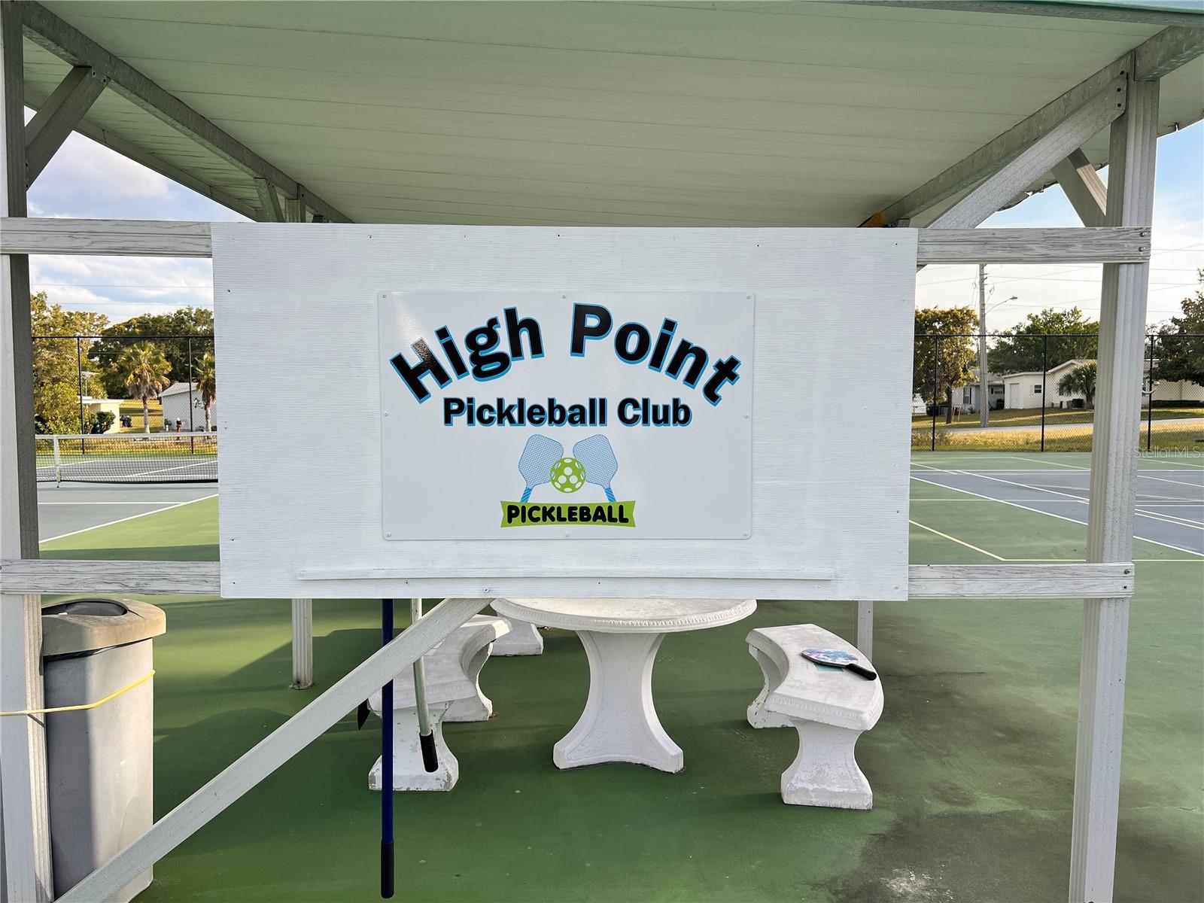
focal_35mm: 26
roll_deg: -0.1
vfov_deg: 53.1
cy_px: 452
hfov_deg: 67.3
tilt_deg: -5.7
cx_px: 602
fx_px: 904
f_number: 1.5
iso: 50
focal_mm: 5.7
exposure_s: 1/1395
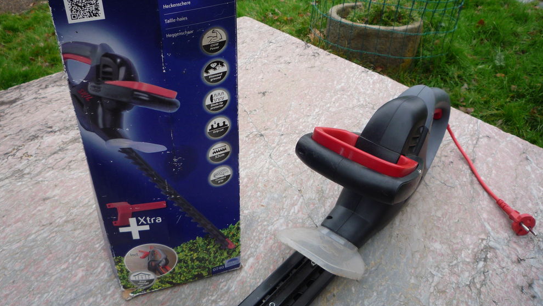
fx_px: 475
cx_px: 270
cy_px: 104
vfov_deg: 35.3
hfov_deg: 59.5
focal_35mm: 33
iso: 100
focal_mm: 5.2
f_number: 3.3
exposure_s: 1/80
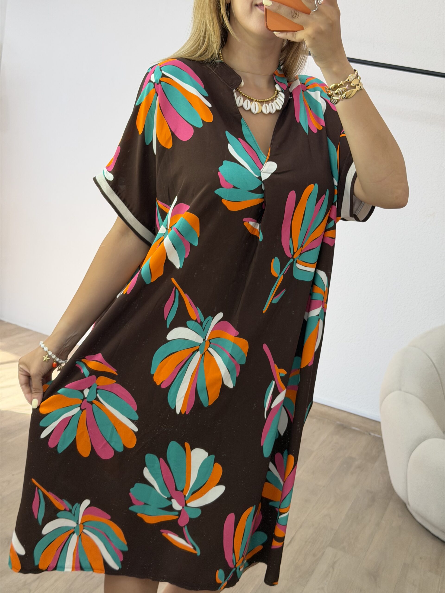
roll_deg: -9.3
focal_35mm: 48
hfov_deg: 30.3
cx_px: 222
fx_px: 823
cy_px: 296
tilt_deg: -33.5
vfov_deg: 39.7
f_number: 1.78
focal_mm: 6.76
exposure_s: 1/100
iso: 80
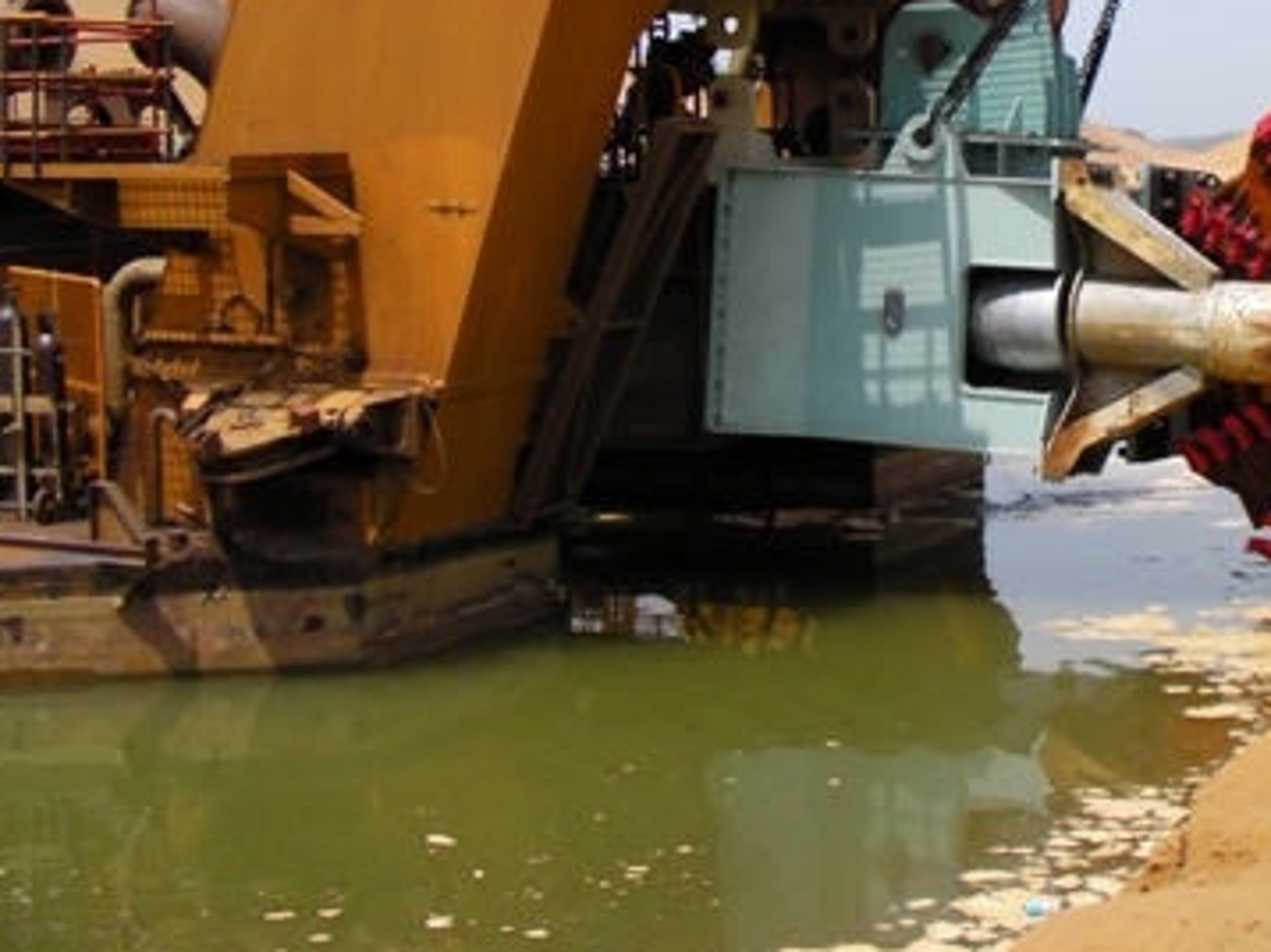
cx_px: 1083
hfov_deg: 27.8
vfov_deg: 21.2
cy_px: 124
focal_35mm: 68
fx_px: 2495
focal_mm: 6.3
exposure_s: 1/380
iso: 50
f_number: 4.5
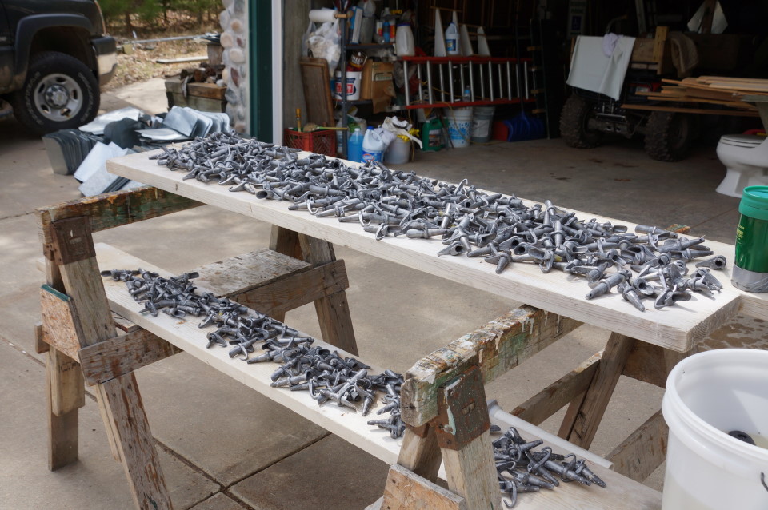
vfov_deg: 36.8
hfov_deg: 53.2
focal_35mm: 36
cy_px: 255
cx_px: 384
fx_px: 767
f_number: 7.1
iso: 100
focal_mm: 24
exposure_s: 1/200
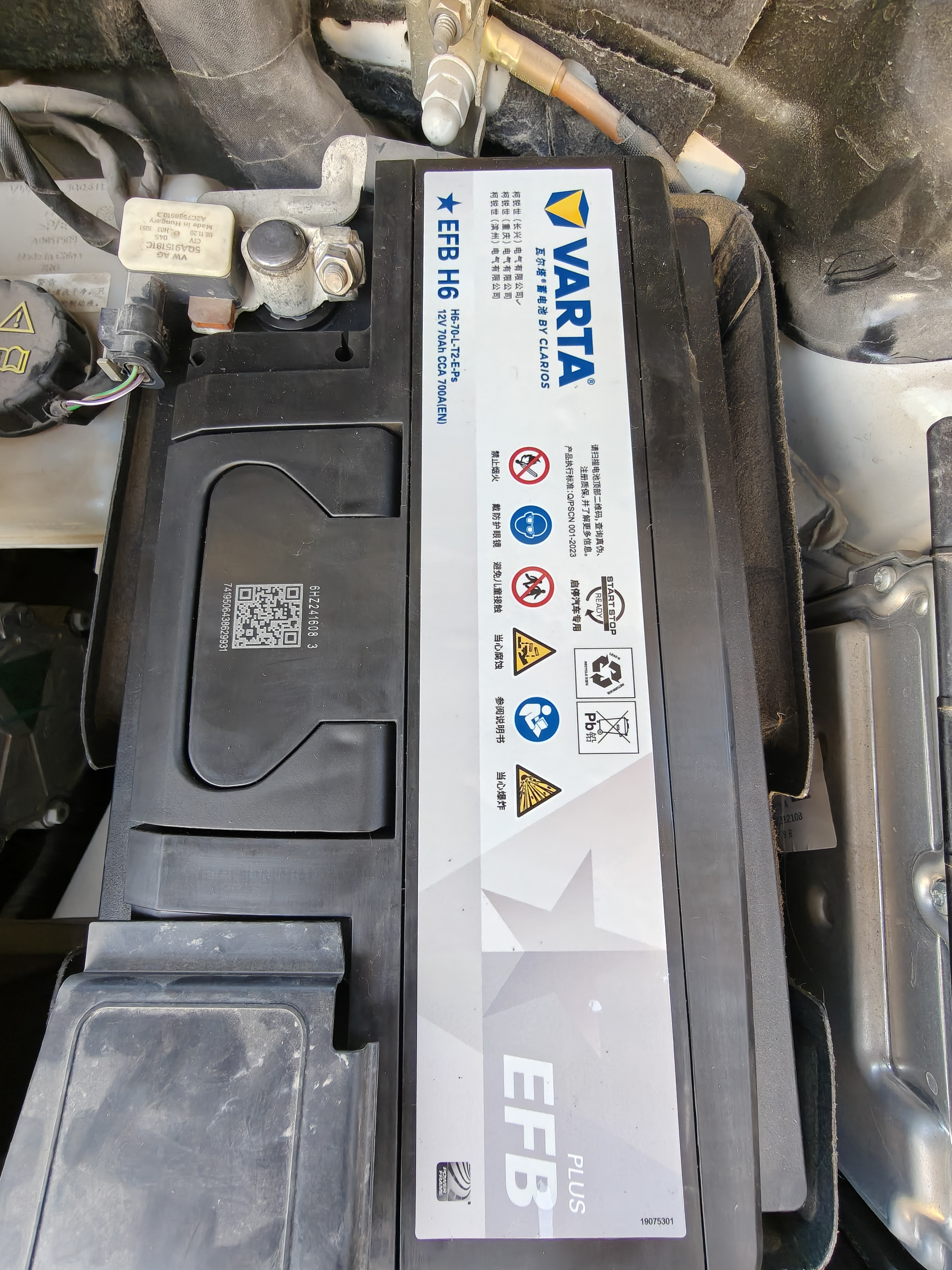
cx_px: 476
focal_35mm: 15
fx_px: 550
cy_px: 635
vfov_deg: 98.2
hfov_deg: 81.7
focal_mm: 2.3
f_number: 2
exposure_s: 1/125
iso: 4000
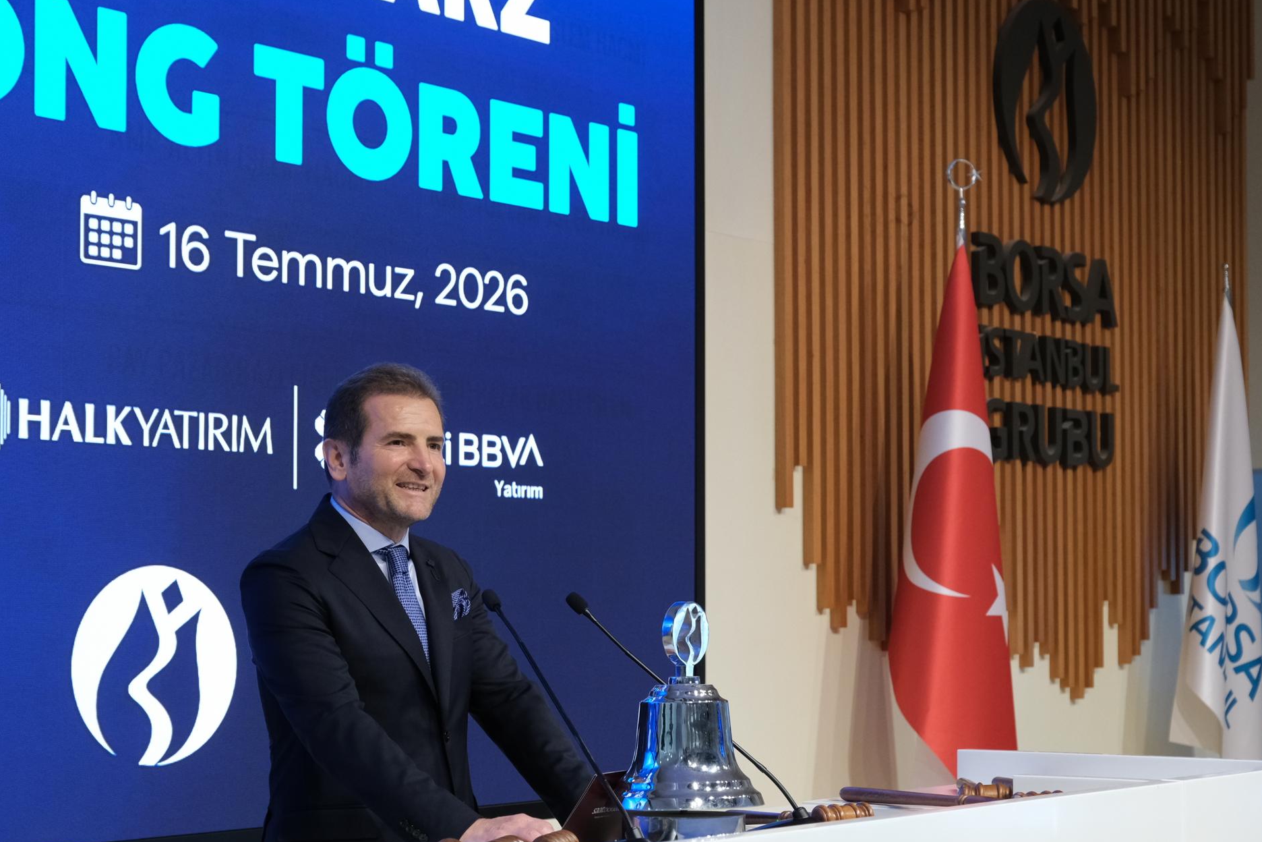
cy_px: 471
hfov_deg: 27.7
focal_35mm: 73
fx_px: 2559
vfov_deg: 18.7
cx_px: 601
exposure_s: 1/160
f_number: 4.5
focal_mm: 41.1
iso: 1600
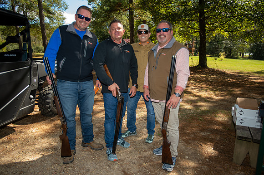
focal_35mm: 26
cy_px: 88
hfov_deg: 69.4
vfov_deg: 49.5
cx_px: 132
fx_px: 191
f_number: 2.8
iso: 80
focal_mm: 26
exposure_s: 1/250
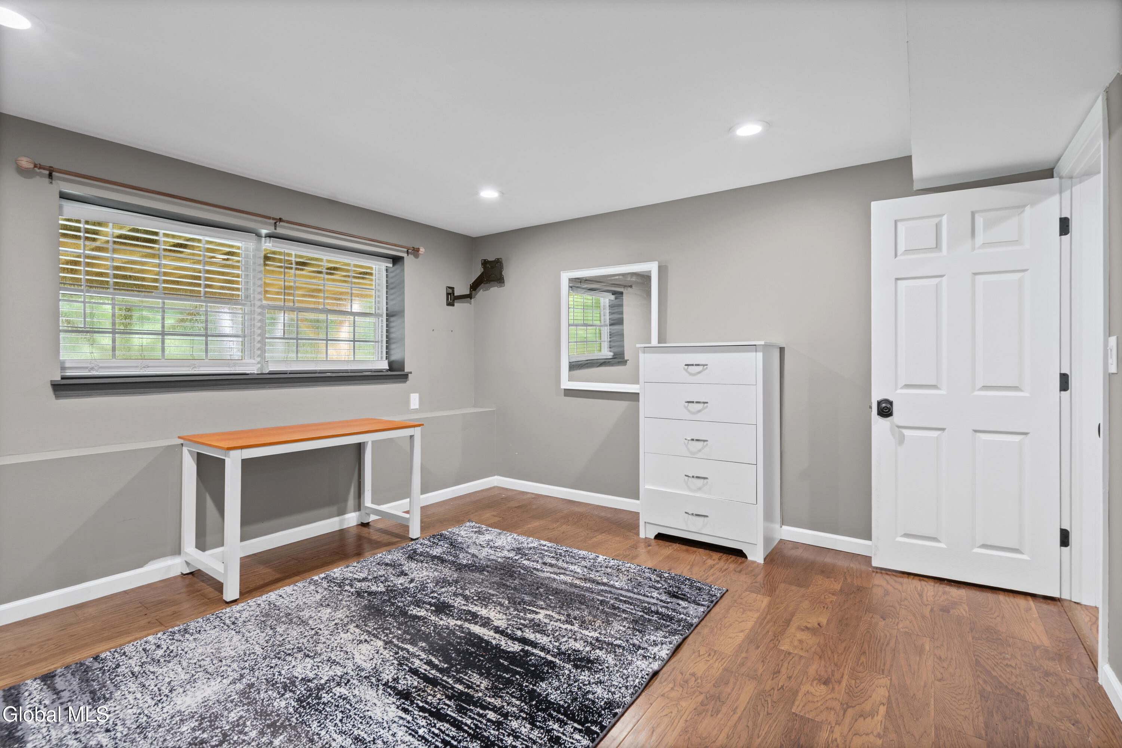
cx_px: 561
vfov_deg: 73.7
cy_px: 374
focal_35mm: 16
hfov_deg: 96.7
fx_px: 499
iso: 800
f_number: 8
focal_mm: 16
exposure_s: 1
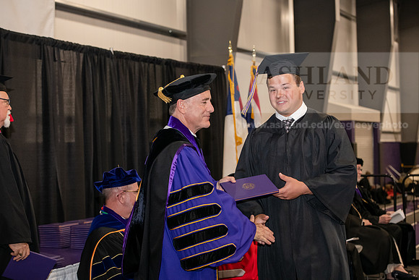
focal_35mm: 70
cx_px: 210
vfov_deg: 19.5
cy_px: 140
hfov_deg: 28.8
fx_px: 815
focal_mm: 70
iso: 2500
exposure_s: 1/200
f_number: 5
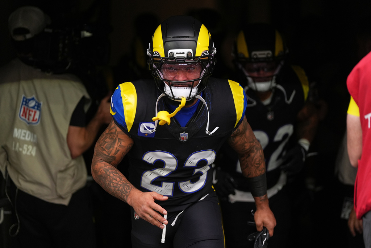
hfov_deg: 11.9
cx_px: 186
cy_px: 124
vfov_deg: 7.9
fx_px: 1783
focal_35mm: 173
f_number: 2.8
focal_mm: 173
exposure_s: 1/3200
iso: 1250
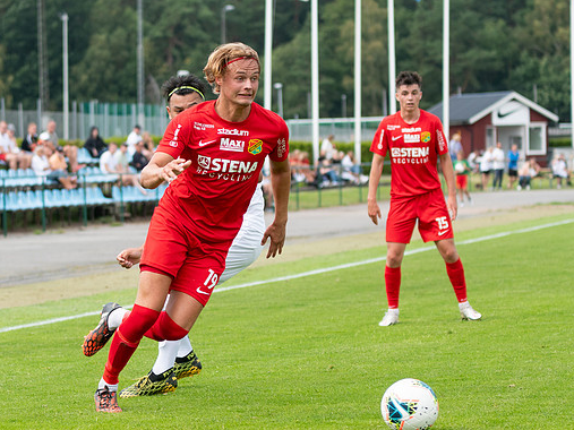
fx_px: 2570
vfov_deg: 9.6
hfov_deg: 12.7
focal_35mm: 155
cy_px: 249
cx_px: 190
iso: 200
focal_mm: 70
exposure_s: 1/1600
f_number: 3.2
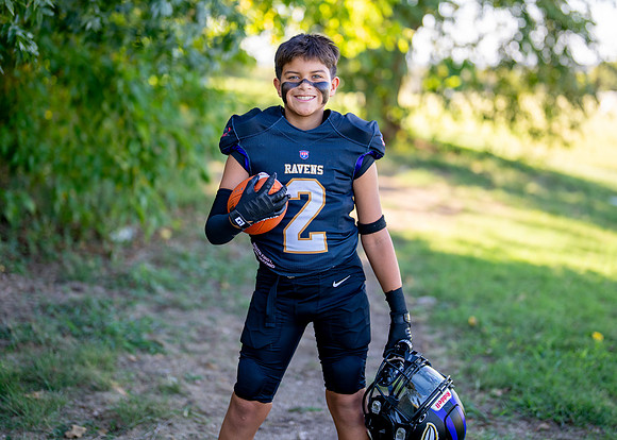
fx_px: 1115
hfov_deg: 30.9
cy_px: 176
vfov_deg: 22.3
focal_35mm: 64
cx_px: 316
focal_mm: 50
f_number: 1.2
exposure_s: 1/1000
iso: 100
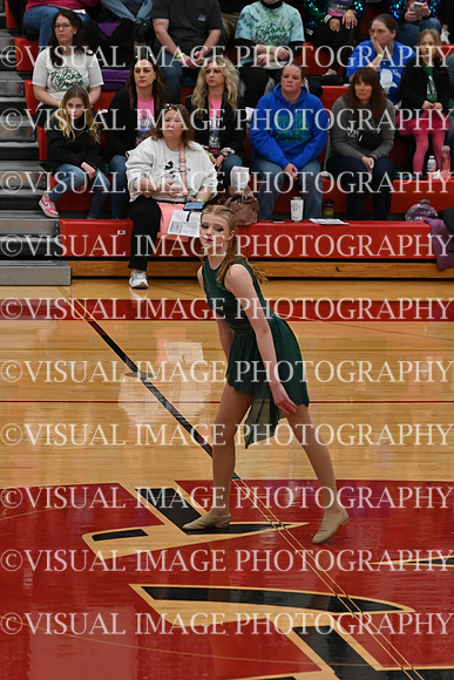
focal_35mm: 202
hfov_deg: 6.8
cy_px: 340
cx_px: 227
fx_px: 3819
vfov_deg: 10.2
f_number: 4
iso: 5000
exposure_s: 1/400
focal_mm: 135
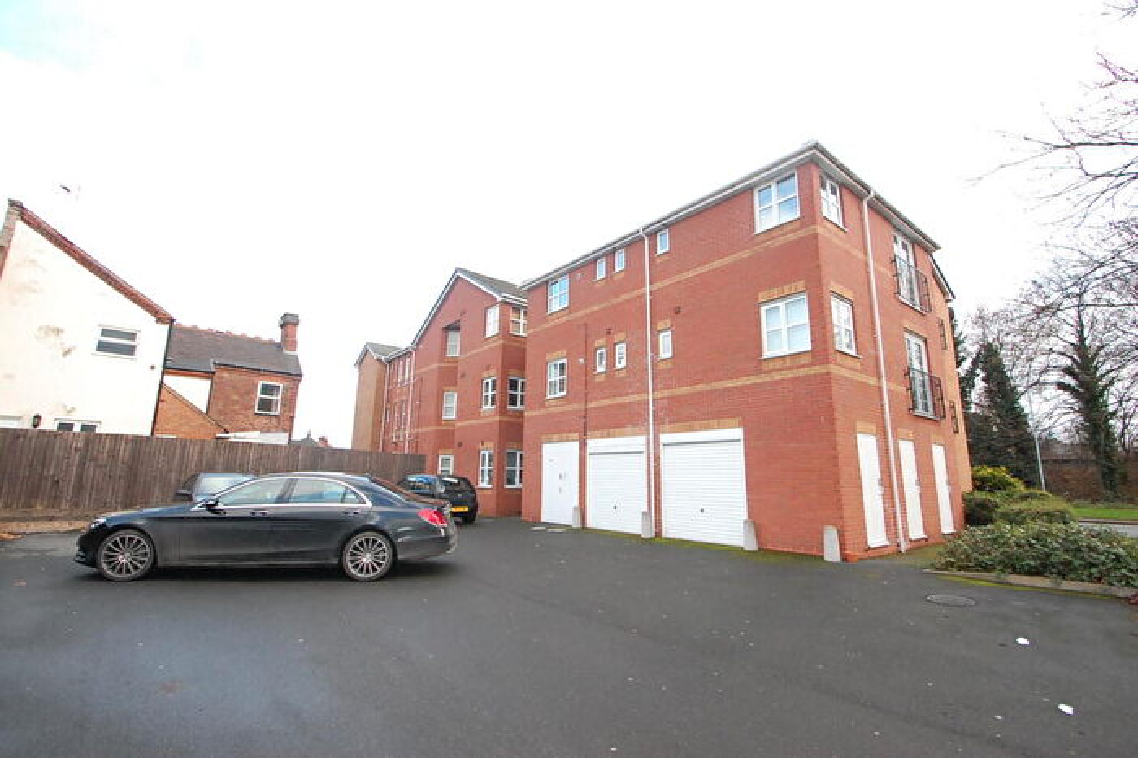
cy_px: 379
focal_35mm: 15
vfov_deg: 77.3
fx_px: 474
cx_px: 569
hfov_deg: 100.4
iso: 1600
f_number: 5.6
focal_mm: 10
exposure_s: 1/500
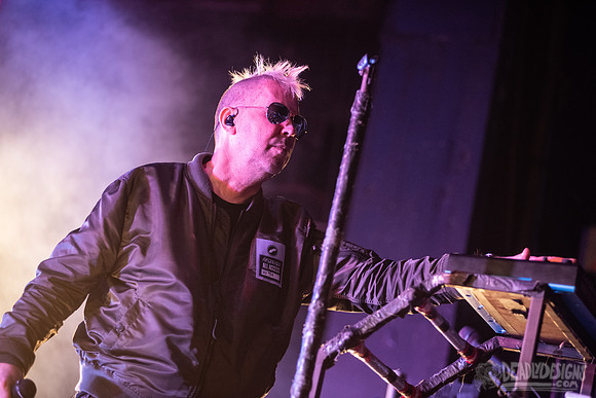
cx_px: 298
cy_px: 199
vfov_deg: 10.2
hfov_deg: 15.2
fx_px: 2235
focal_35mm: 135
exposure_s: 1/250
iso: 3200
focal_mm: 135
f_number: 3.2
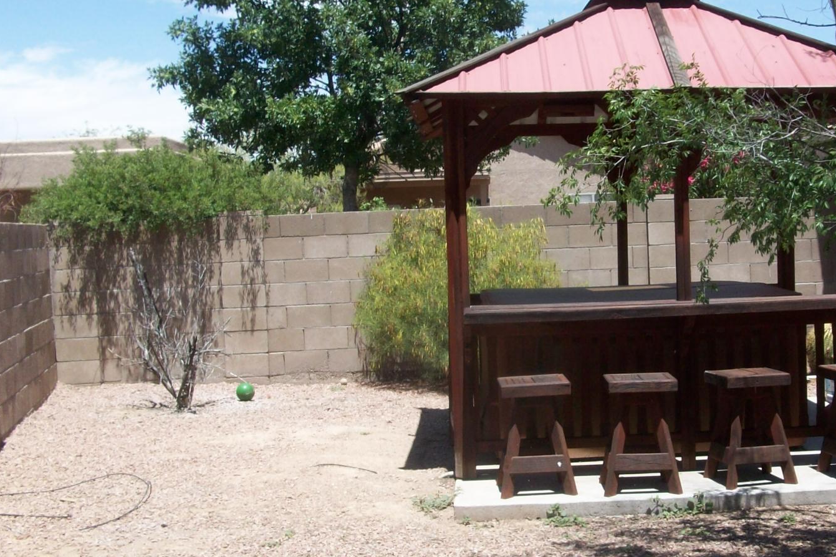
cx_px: 605
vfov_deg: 25.0
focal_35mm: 54
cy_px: 229
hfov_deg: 36.2
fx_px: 1254
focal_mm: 5.7
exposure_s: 1/252
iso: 64
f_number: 5.5
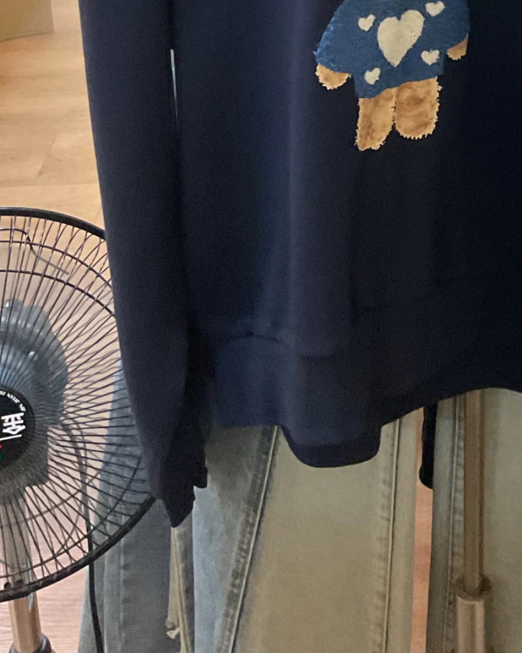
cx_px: 495
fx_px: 1275
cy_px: -60
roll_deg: -0.6
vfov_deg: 26.5
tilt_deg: -19.1
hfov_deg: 22.4
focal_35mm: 66
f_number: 1.8
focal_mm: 3
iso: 250
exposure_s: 1/60
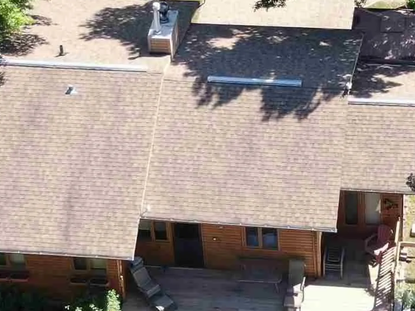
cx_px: 329
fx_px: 1871
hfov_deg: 12.6
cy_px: 92
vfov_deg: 9.5
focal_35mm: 156
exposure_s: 1/240
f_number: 3.3
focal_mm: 6.08
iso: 100
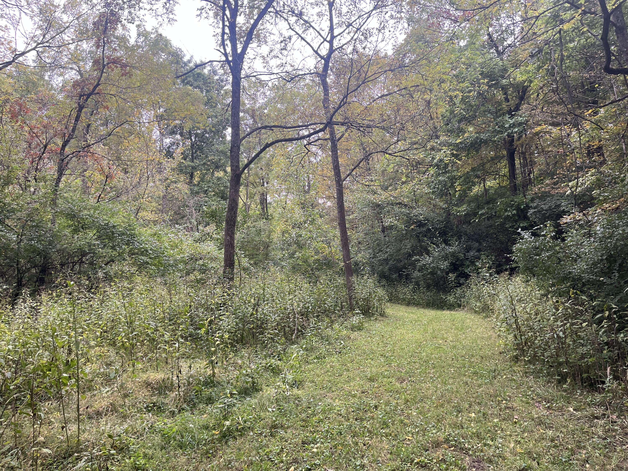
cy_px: 236
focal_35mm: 26
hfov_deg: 67.3
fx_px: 472
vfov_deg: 53.1
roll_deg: -0.7
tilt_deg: +7.3
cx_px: 314
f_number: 1.6
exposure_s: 1/121
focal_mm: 5.1
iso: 100
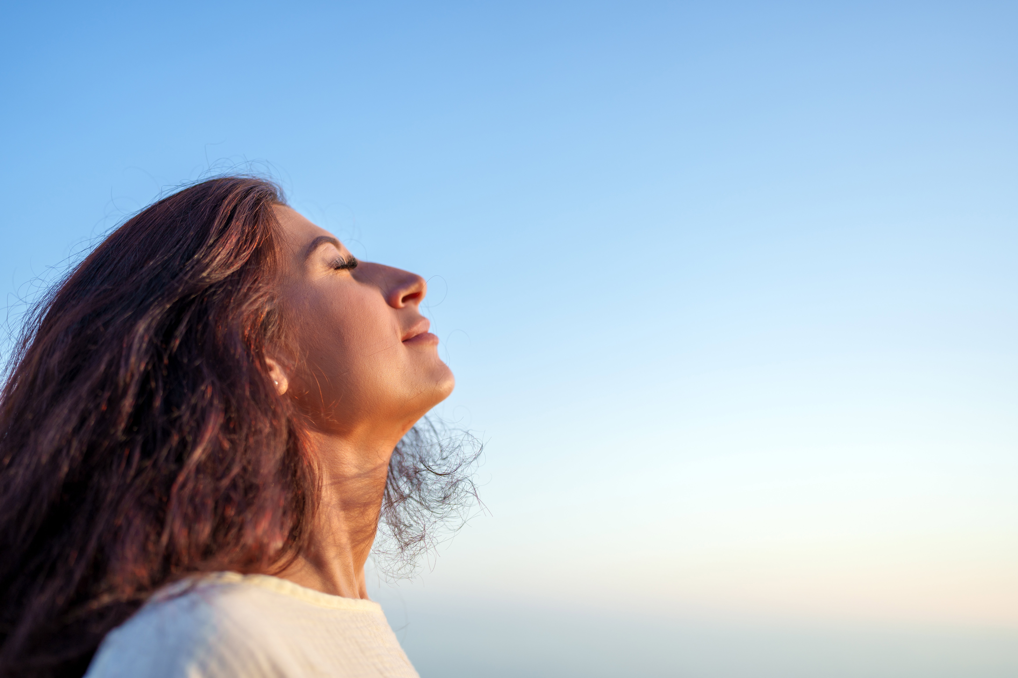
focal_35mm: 35
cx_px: 509
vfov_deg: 37.9
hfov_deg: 54.4
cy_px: 339
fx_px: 990
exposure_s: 1/1250
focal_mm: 35
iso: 100
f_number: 1.8
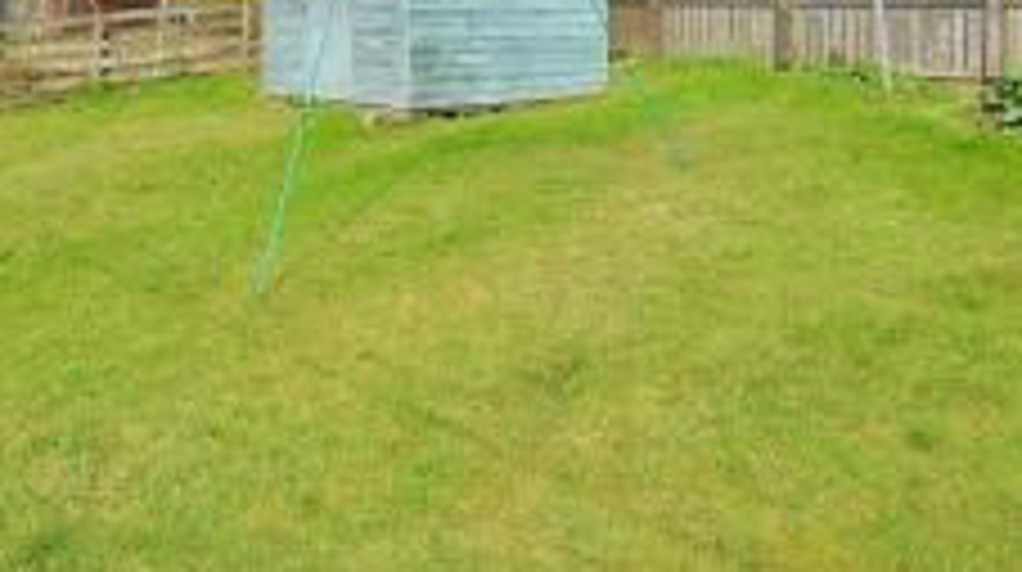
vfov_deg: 32.6
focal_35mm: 33
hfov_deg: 57.0
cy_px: -2
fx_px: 893
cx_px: 275
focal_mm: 10
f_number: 8
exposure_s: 1/250
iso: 100
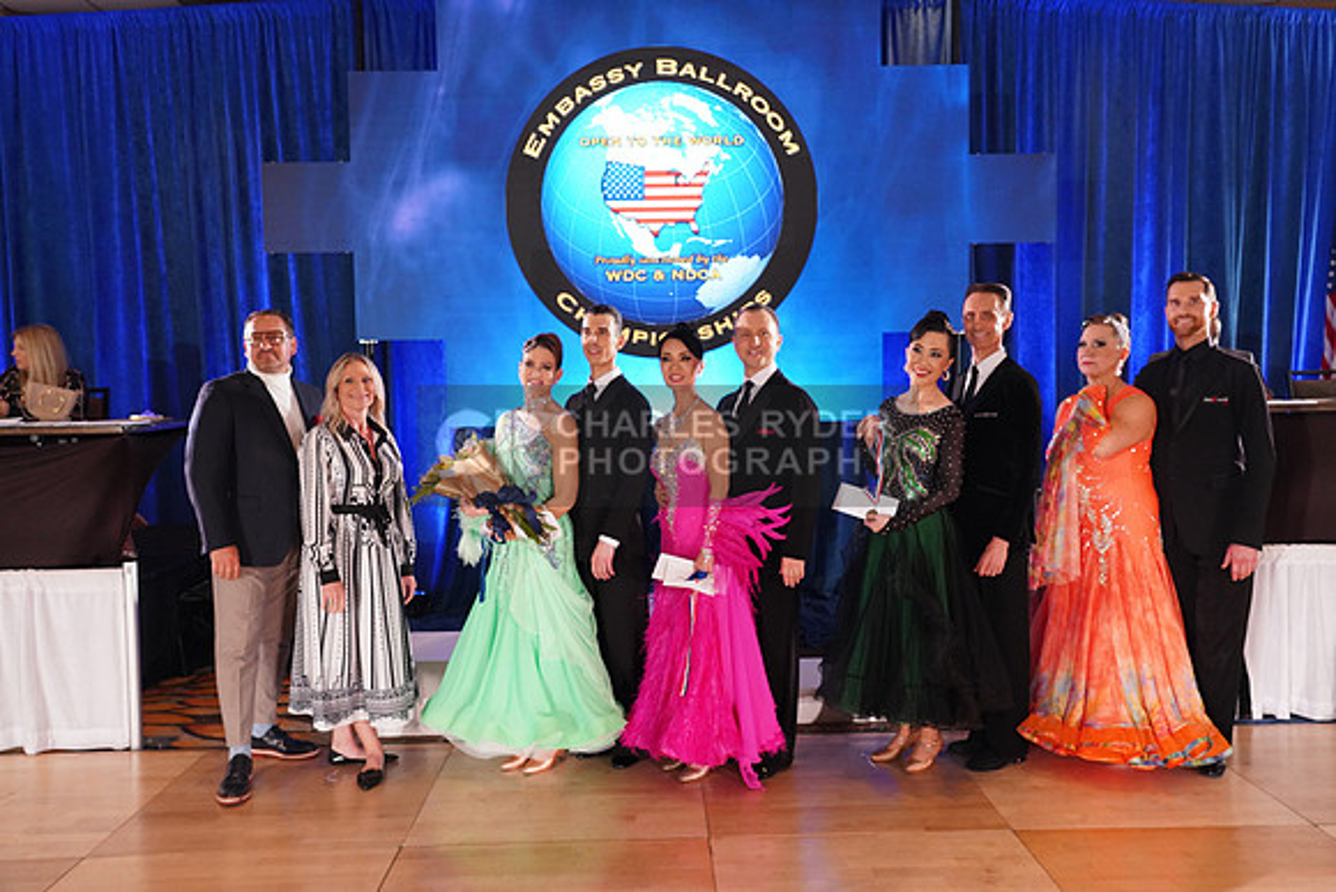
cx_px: 668
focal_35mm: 29
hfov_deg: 63.6
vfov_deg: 45.0
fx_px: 1076
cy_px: 446
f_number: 5
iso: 2500
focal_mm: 29
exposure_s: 1/200
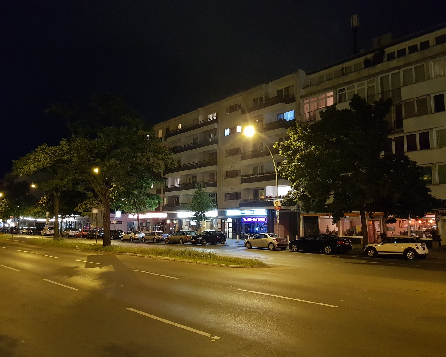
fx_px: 370
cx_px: 209
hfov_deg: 62.2
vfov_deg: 51.5
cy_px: 179
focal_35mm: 28
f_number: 1.7
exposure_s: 1/10
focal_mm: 4.2
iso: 500
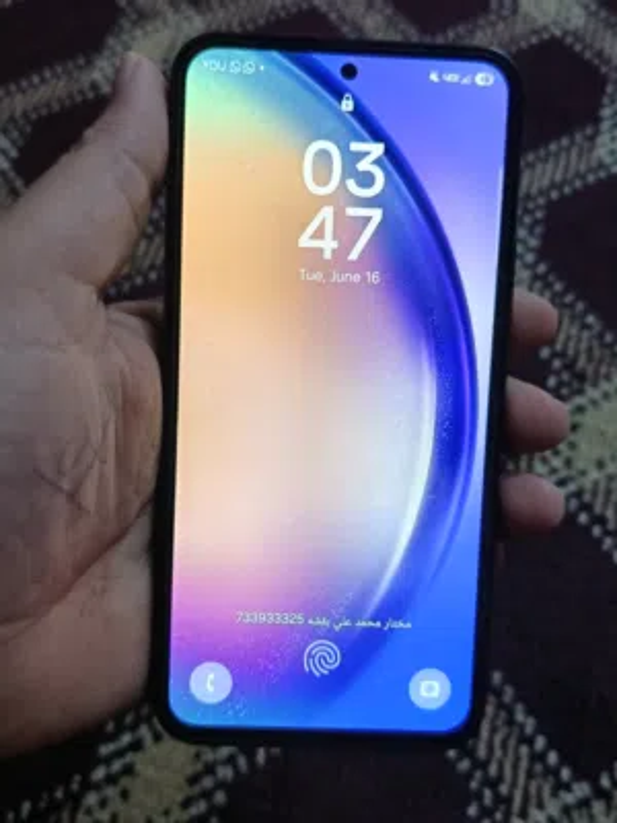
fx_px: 879
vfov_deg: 50.1
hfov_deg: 38.7
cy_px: 412
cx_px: 308
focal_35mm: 37
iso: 683
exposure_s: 1/33.3
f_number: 1.75
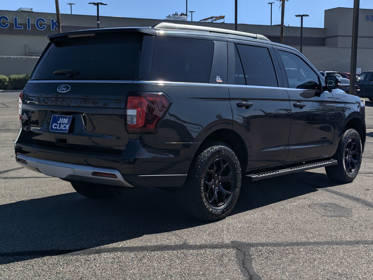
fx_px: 518
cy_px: 140
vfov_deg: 30.3
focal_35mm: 48
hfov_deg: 39.6
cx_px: 186
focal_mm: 6.81
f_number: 1.85
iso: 49
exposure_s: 1/4464
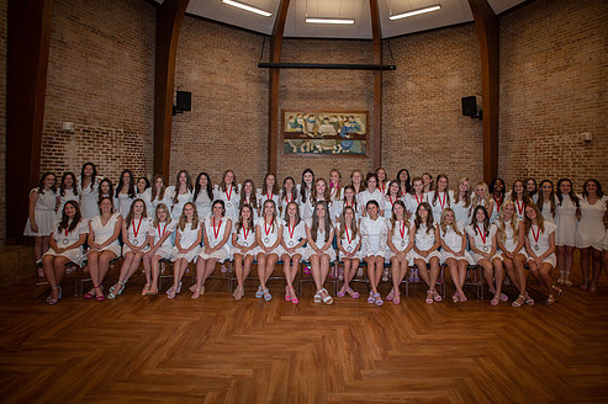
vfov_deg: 61.6
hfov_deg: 83.9
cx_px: 323
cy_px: 171
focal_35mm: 20
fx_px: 338
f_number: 4.5
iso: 2000
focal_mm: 17
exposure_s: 1/160
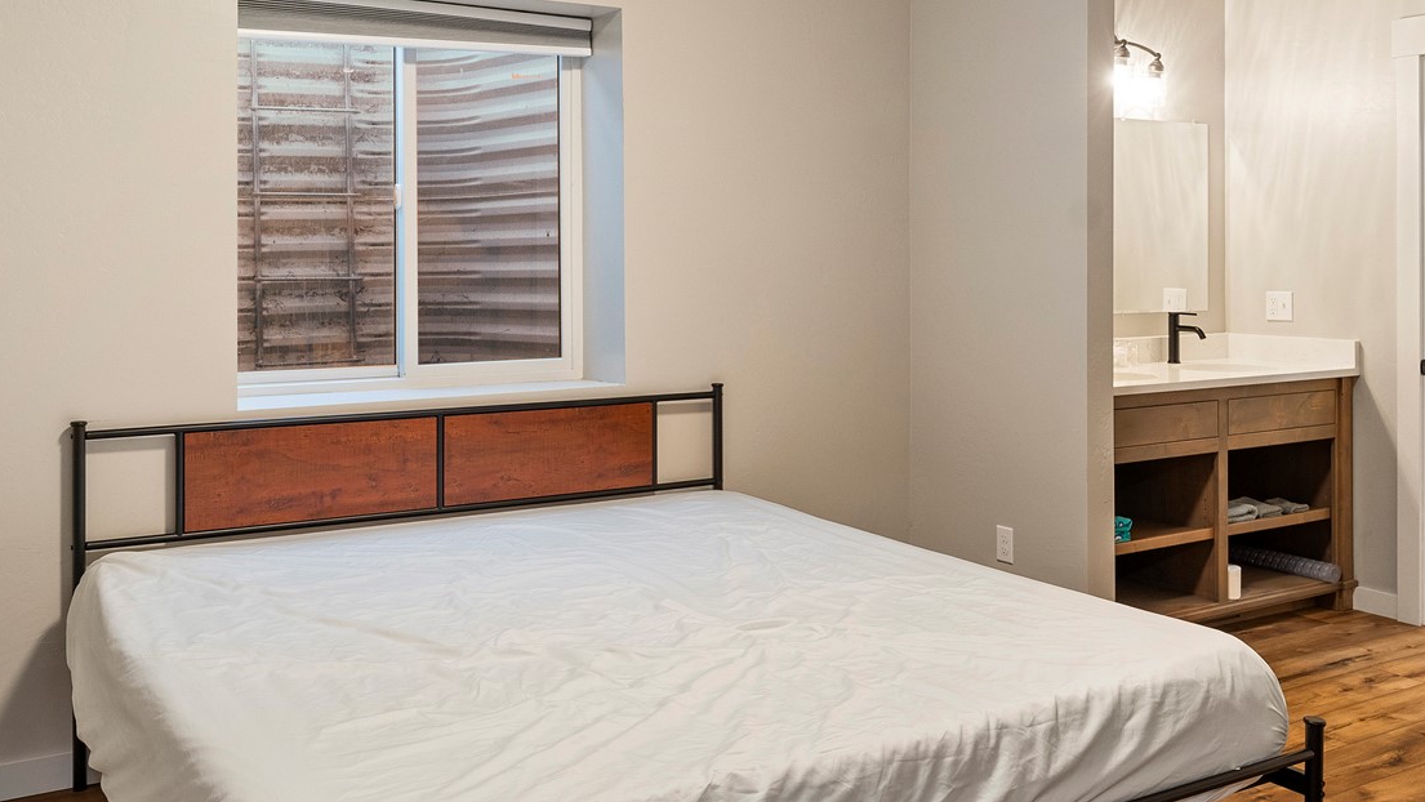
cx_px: 664
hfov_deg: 56.6
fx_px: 1323
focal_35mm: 35
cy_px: 272
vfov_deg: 33.5
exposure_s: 1/1.25
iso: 640
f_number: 7.1
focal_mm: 17
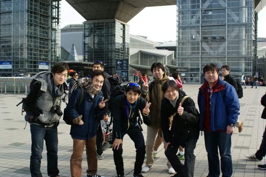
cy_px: 88
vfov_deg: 31.9
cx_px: 133
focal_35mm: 42
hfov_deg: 46.4
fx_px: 310
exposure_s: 1/250
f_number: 5.6
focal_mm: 28
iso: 100
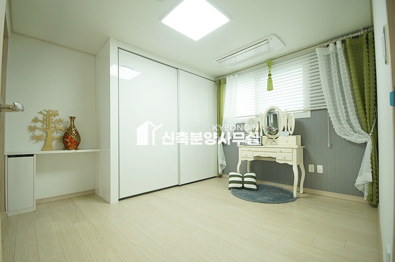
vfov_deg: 77.2
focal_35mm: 15
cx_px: 198
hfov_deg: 100.4
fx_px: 164
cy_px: 131
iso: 800
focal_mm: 10
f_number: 5.6
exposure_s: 1/50
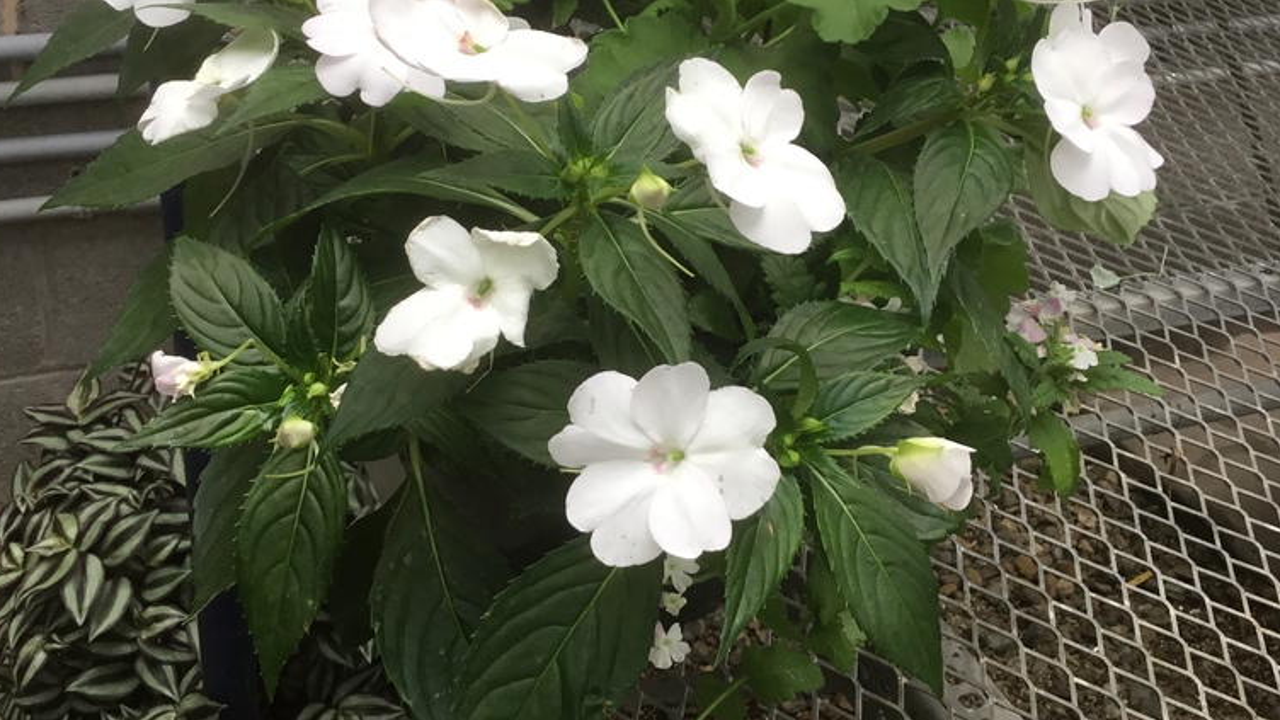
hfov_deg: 44.6
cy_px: 284
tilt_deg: -29.5
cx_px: 630
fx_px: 1561
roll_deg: -4.1
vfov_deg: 25.9
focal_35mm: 46
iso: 40
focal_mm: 3.3
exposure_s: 1/120
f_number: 2.4
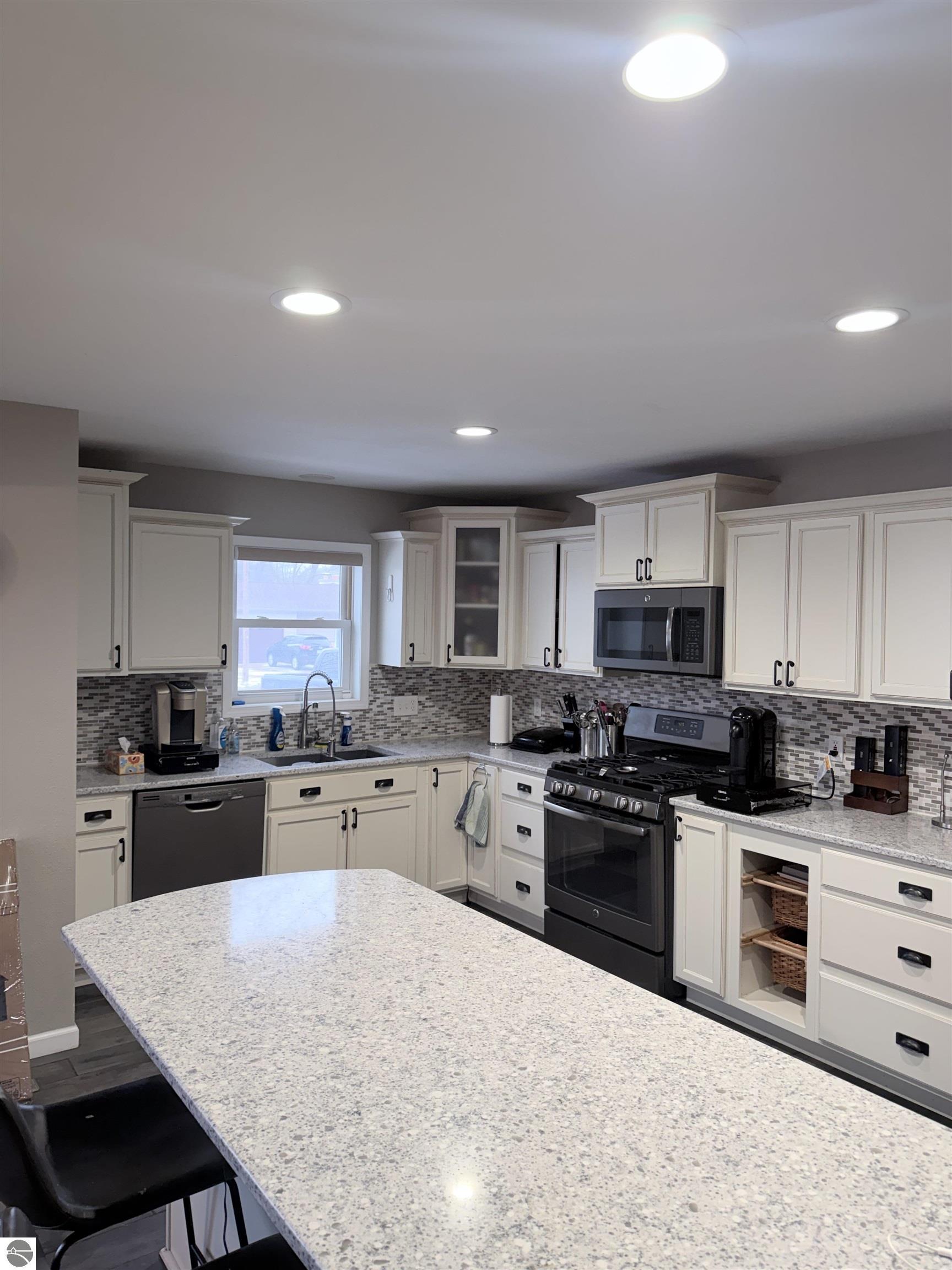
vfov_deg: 71.6
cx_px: 476
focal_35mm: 24
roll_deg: -1.4
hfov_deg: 56.8
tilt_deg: -1.8
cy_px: 635
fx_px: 880
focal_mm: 6.76
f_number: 1.78
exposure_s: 1/60
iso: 125
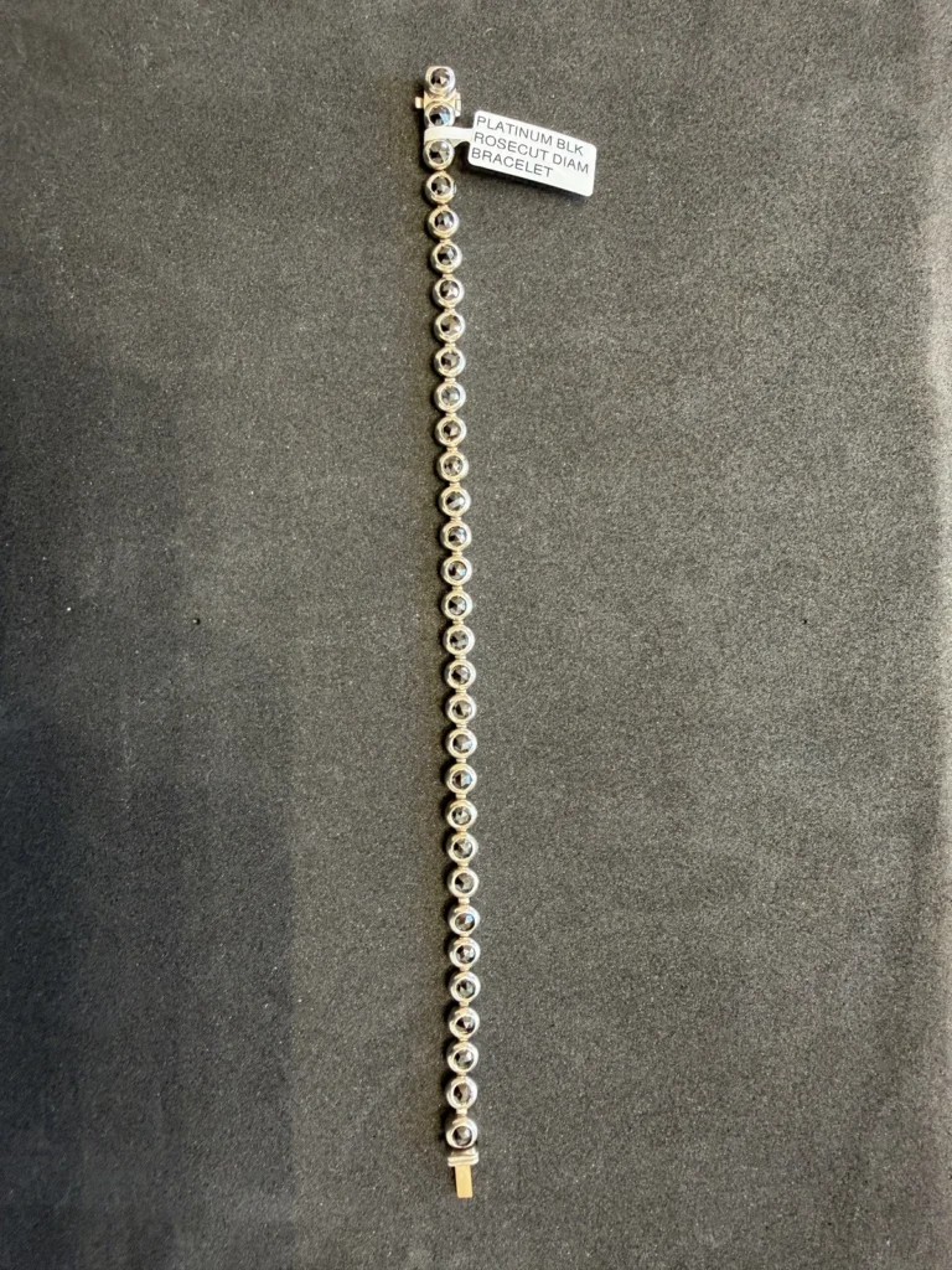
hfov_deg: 56.8
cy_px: 635
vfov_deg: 71.6
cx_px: 476
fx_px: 880
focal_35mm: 24
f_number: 2.2
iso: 320
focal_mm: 2.22
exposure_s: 1/60
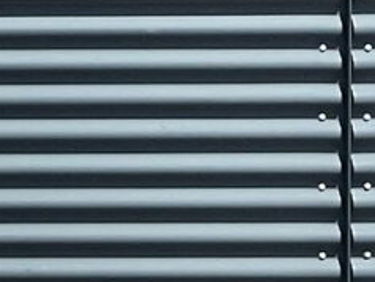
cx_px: -1026
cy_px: 312
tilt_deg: -1.2
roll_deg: +0.2
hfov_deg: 4.7
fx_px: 4262
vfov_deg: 3.8
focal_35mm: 393
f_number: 2
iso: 25
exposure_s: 1/1370
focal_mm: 6
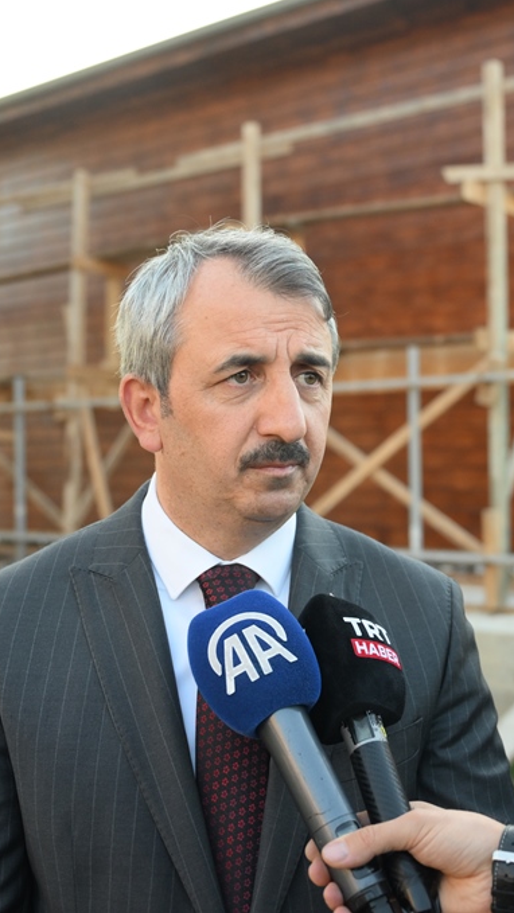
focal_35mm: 49
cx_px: 397
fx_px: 1187
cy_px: 455
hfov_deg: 24.1
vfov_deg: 42.1
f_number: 3.2
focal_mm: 31
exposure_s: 1/800
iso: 1250
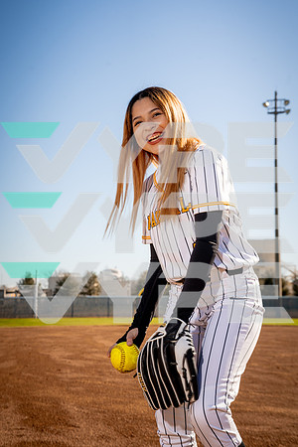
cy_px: 224
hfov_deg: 23.0
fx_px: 733
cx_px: 149
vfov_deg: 33.9
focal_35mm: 59
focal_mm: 59
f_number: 7.1
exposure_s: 1/250
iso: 100
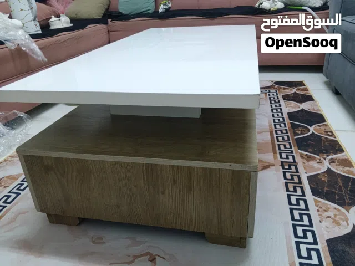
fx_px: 236
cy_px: 133
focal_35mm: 23
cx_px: 178
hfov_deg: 73.9
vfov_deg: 58.9
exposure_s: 1/50
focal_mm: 4.09
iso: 437
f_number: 1.6
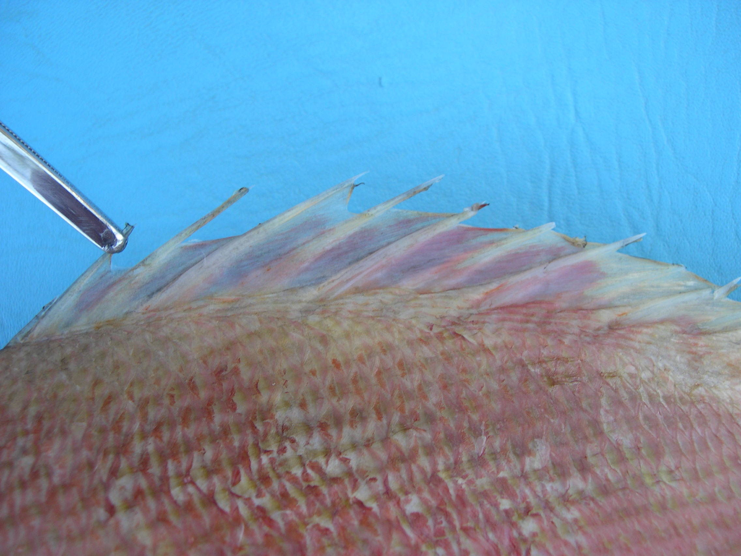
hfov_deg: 49.0
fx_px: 813
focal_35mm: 38
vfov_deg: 37.7
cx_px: 370
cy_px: 278
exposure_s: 1/98
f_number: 2.8
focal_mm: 8
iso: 100
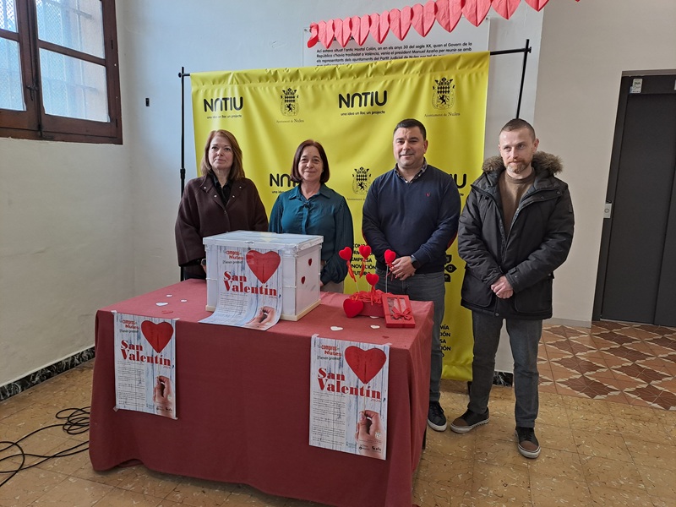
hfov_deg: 69.4
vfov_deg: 54.9
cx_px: 338
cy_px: 254
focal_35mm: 25
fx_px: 488
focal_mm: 4.65
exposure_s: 1/50
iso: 100
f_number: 1.8
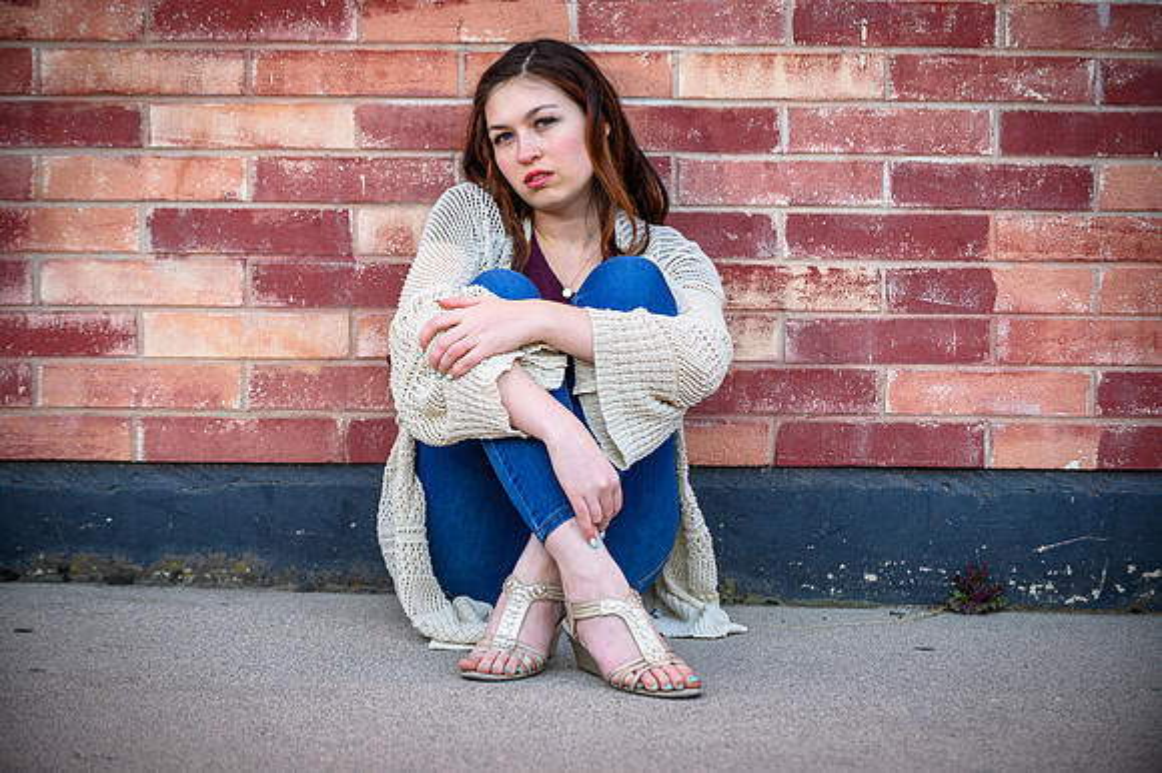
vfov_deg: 13.0
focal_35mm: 105
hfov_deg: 19.5
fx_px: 3387
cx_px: 581
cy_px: 386
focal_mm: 105
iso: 100
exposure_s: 1/200
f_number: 4
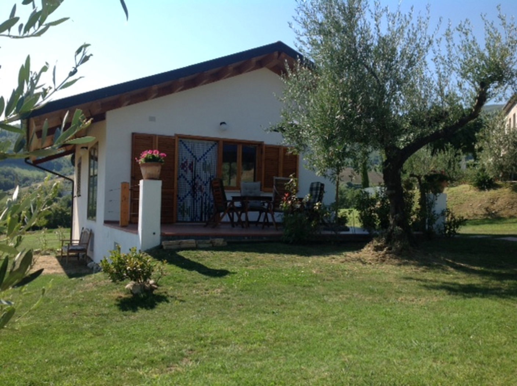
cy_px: 193
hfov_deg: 52.7
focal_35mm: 35
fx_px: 522
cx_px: 258
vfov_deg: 40.6
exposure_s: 1/1120
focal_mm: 4.28
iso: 50
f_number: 2.4
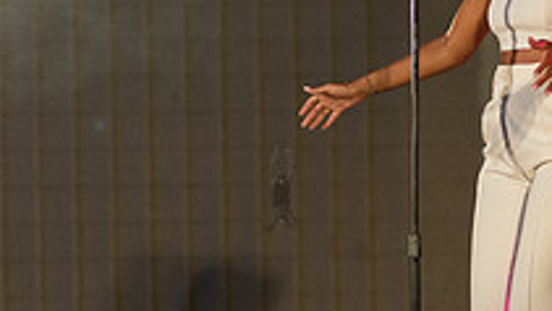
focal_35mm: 230
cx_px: 280
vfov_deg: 5.3
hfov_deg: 9.4
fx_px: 3369
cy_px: 184
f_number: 2.8
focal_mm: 80
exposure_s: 1/640
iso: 3200
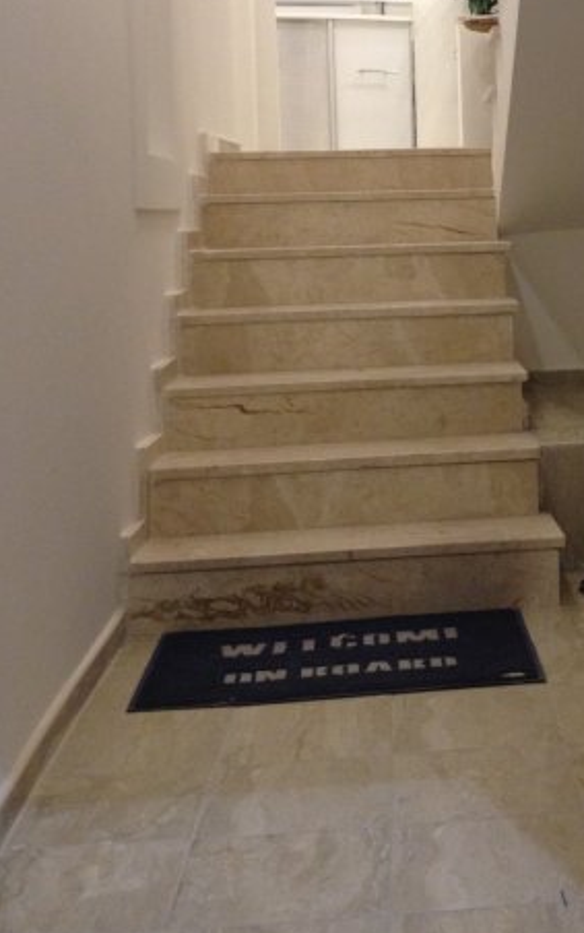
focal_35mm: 63
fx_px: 1602
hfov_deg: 20.1
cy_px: 217
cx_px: 557
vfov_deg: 31.8
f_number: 2.4
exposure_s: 1/20
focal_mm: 4.28
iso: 200
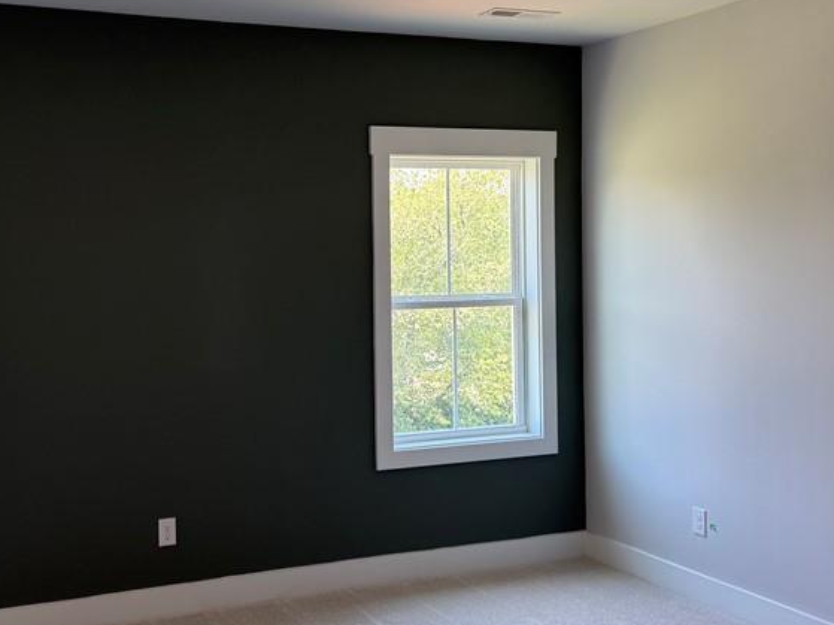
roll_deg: +0.7
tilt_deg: -0.8
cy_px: 266
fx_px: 1060
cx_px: 316
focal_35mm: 44
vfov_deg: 32.8
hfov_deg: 42.7
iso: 125
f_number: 1.78
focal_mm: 6.76
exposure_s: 1/210
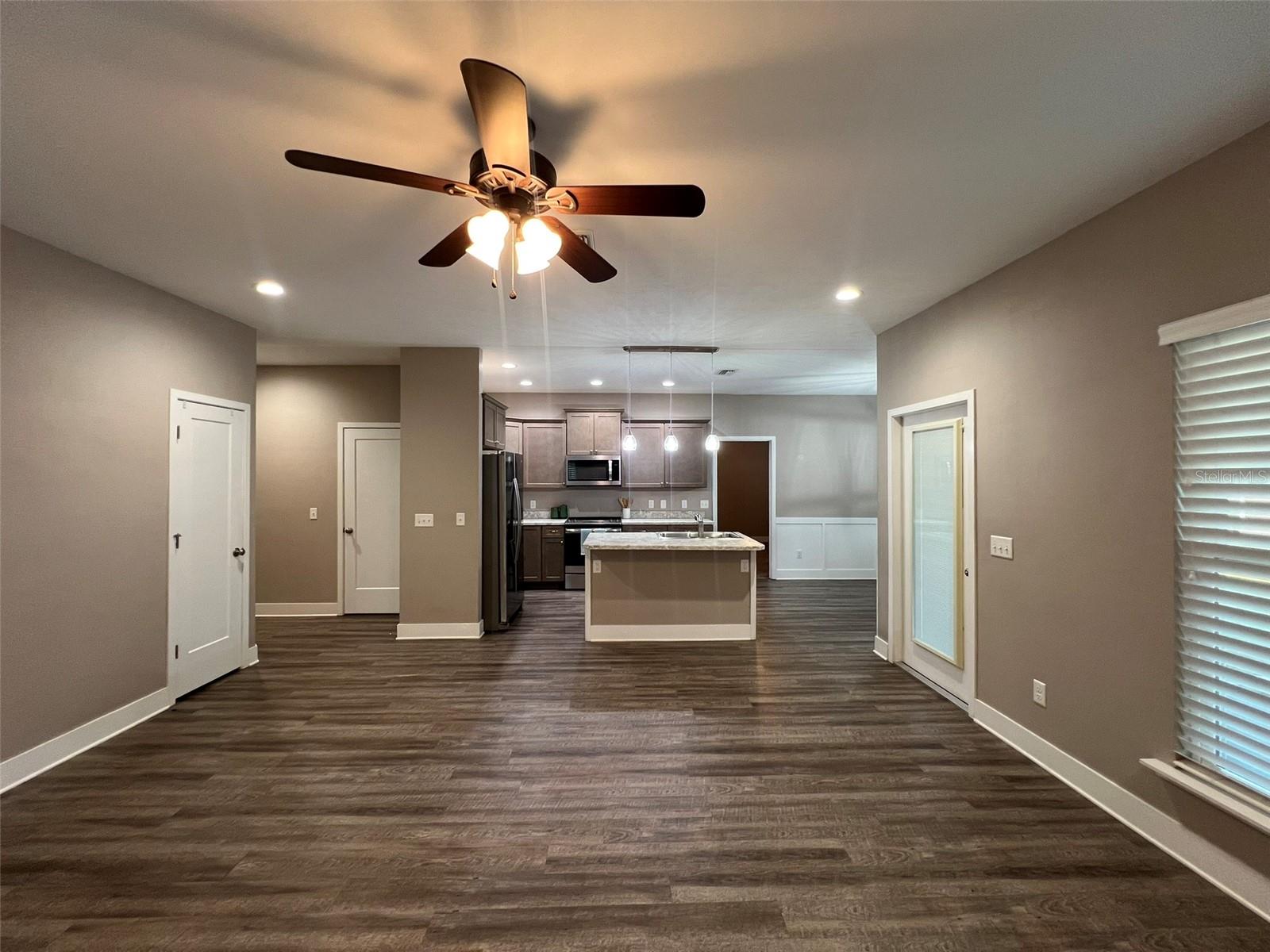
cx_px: 635
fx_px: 477
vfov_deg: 89.9
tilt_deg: +0.7
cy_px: 476
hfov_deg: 106.2
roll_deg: +0.0
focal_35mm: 13
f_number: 1.8
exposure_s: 1/60
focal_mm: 1.57
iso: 200
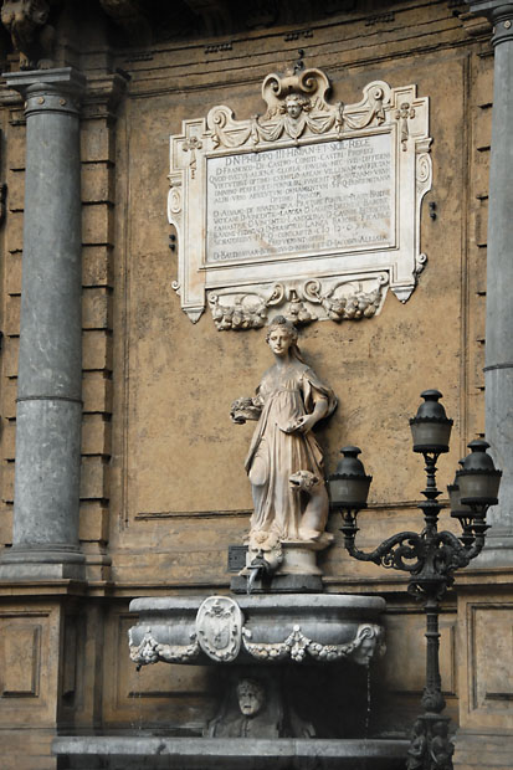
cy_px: 385
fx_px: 2245
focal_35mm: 105
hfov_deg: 13.0
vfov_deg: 19.5
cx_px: 256
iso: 400
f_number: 5
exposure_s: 1/640
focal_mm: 70
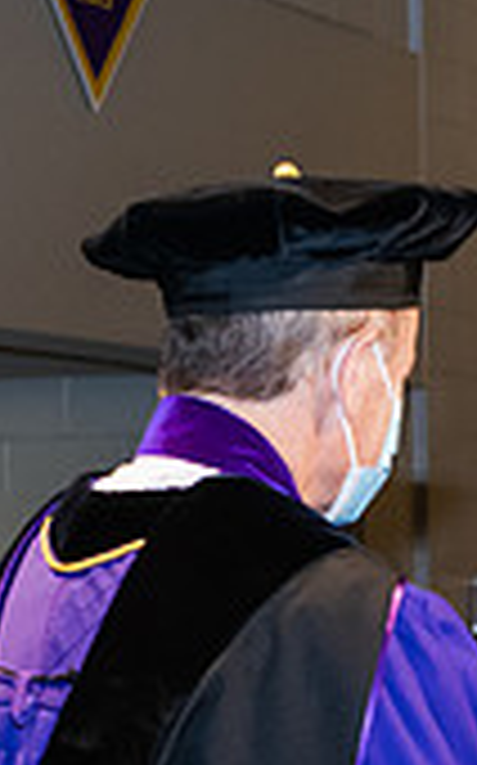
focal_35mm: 216
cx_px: 598
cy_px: 821
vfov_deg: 9.6
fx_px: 4500
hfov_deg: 6.0
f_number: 6.3
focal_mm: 62
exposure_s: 1/200
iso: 1600
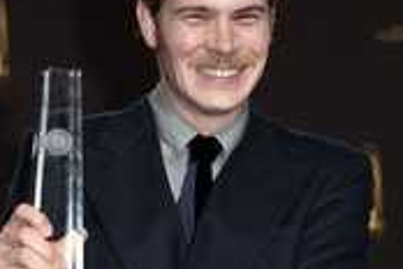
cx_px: 200
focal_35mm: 187
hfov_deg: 11.0
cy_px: 202
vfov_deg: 7.3
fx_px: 2093
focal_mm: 72
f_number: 5.6
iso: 1250
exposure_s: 1/250
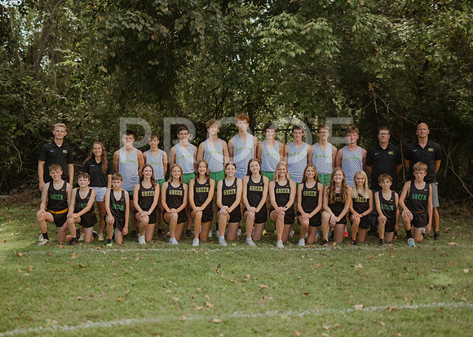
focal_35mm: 55
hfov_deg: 35.6
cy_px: 174
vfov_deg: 25.8
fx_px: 737
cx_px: 228
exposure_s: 1/1600
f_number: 4
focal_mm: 50
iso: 250
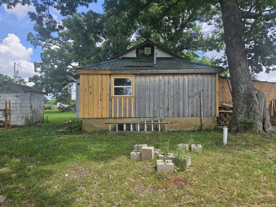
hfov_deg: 73.9
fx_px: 183
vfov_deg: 58.9
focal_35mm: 23
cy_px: 104
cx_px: 138
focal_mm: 5.4
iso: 25
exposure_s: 1/752
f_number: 1.8
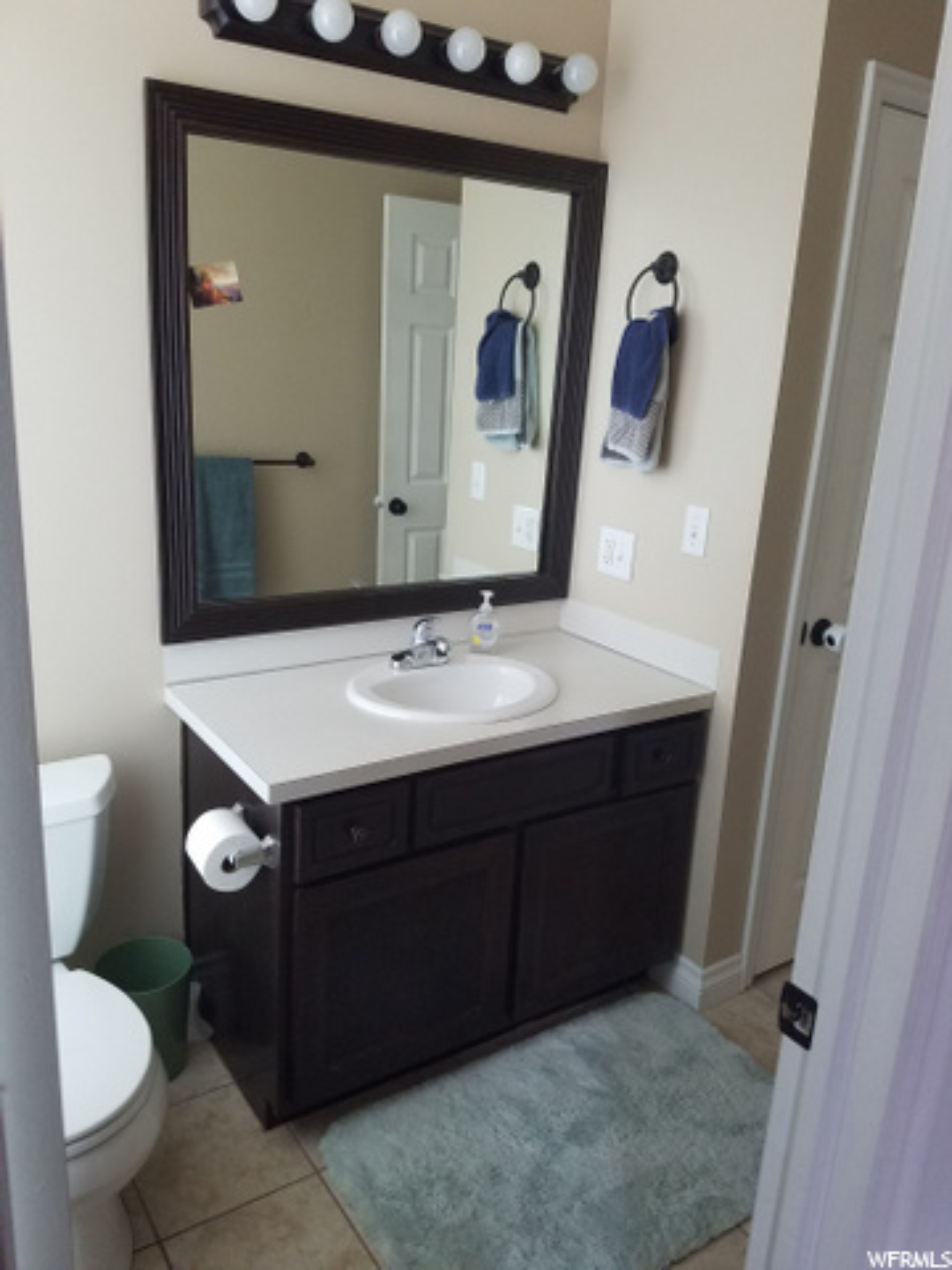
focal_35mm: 26
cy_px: 635
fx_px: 953
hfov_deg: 53.1
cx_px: 476
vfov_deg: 67.3
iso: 200
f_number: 1.7
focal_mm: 4.2
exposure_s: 1/24
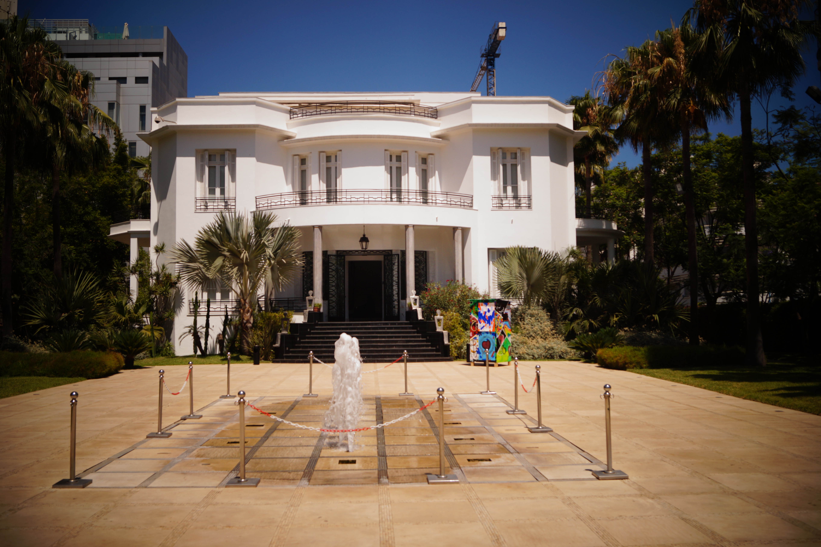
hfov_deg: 57.2
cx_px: 410
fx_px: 752
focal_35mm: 33
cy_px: 274
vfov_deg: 39.9
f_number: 5.6
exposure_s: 1/1600
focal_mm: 22
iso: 100
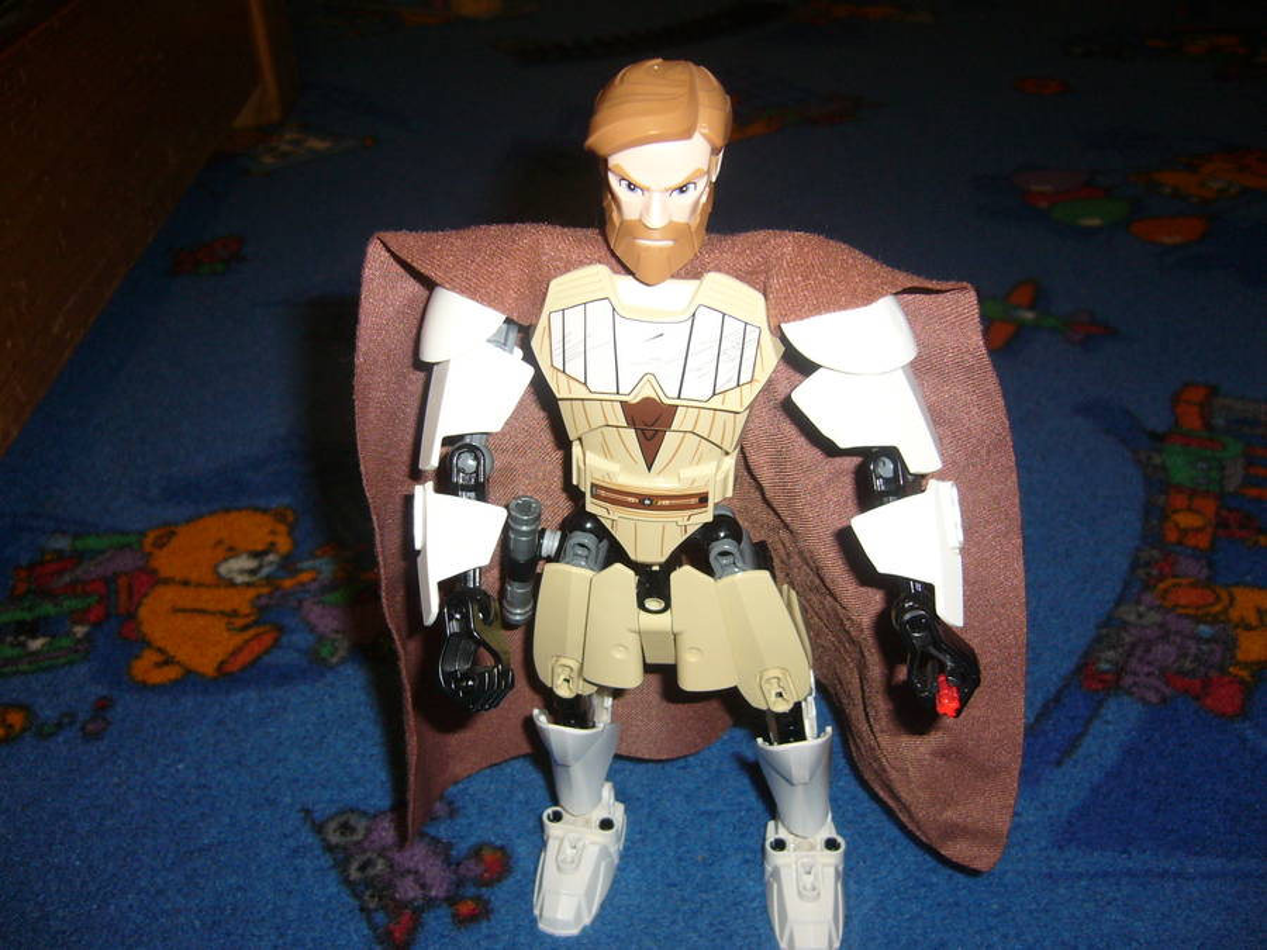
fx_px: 1281
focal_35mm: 35
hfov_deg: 52.6
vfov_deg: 40.7
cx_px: 634
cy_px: 475
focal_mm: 5.8
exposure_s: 1/30
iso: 100
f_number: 2.8
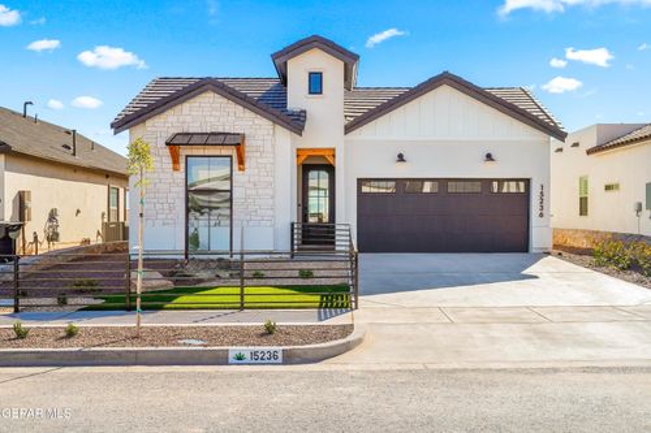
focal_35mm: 34
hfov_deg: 55.8
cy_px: 216
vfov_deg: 38.9
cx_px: 326
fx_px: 615
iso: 640
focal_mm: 34
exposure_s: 1/320
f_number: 10
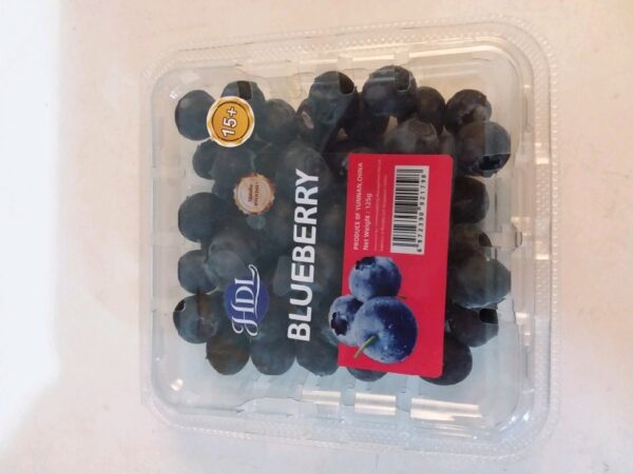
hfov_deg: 65.3
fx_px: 494
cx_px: 316
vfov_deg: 51.4
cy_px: 237
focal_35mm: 27
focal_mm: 2.91
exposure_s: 1/15
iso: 175
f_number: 1.9
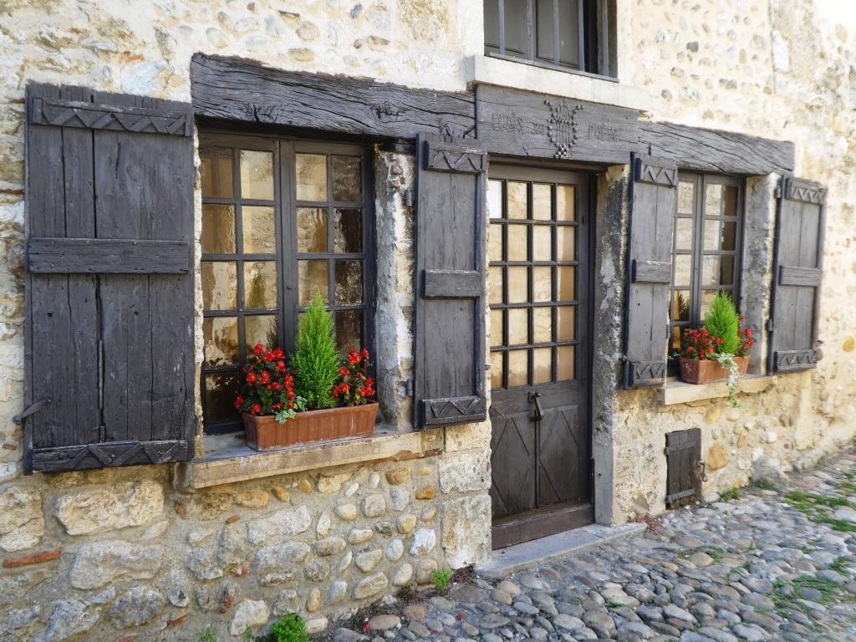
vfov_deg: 45.4
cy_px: 321
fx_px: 767
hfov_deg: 58.4
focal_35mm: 31
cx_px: 428
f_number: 3.5
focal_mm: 5.4
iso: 100
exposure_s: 1/80
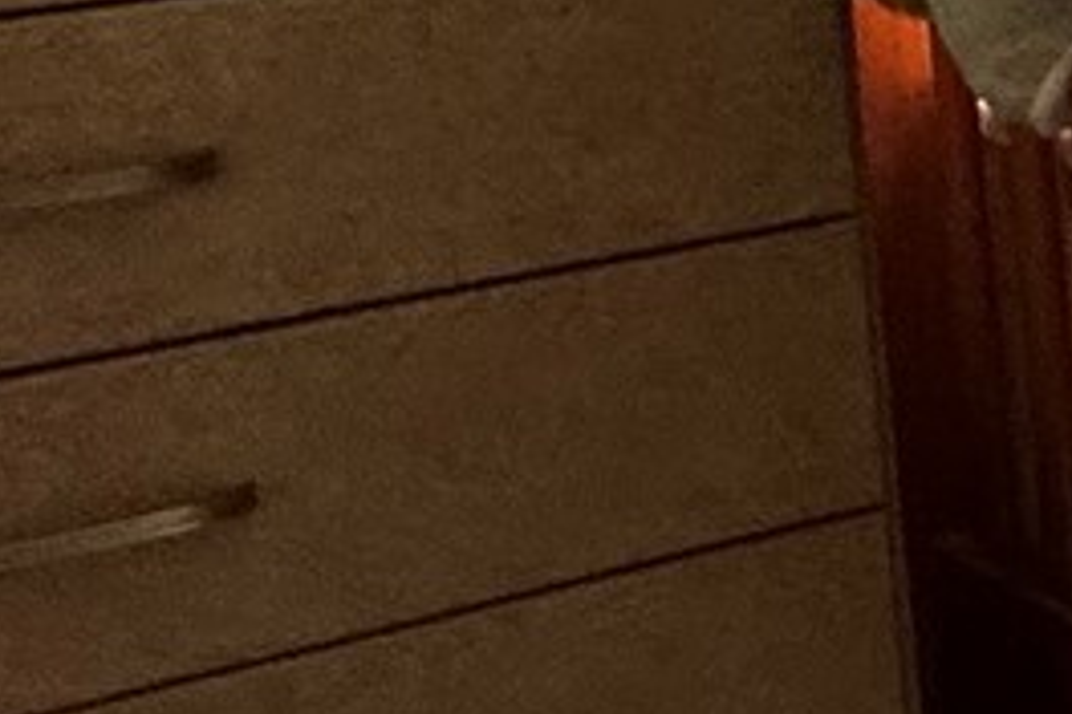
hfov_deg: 9.6
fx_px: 3156
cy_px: -272
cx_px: 3736
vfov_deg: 12.4
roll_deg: -3.7
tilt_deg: -9.5
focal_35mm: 106
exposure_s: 1/60
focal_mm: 2.22
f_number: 2.2
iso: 250
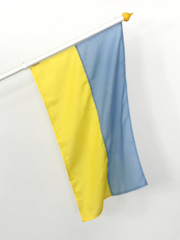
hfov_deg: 49.7
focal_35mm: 28
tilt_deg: +1.2
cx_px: 90
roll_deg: +0.6
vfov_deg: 63.4
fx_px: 194
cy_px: 120
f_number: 1.8
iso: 20
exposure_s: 1/33
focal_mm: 3.99
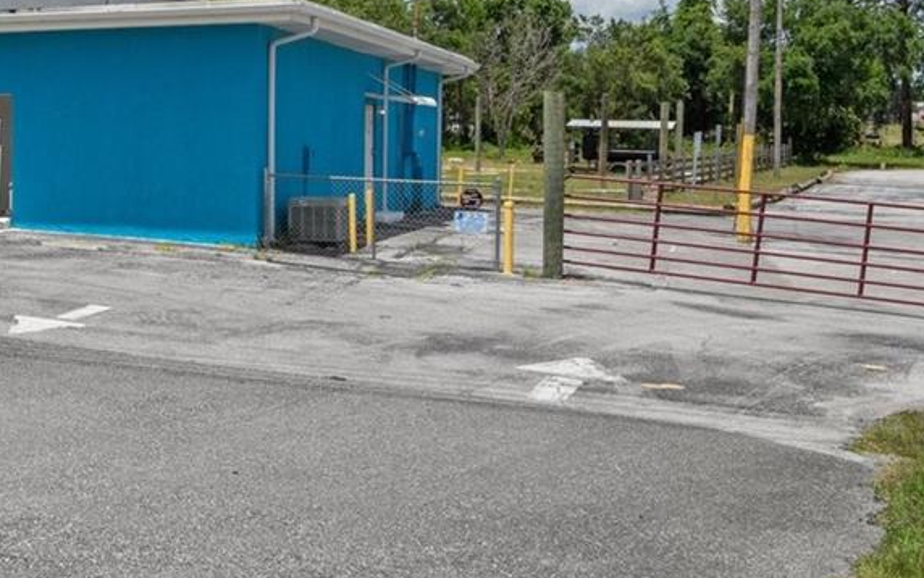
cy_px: 191
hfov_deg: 30.7
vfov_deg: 22.7
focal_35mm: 57
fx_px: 1436
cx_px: -160
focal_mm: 20
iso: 320
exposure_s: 1/1600
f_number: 8
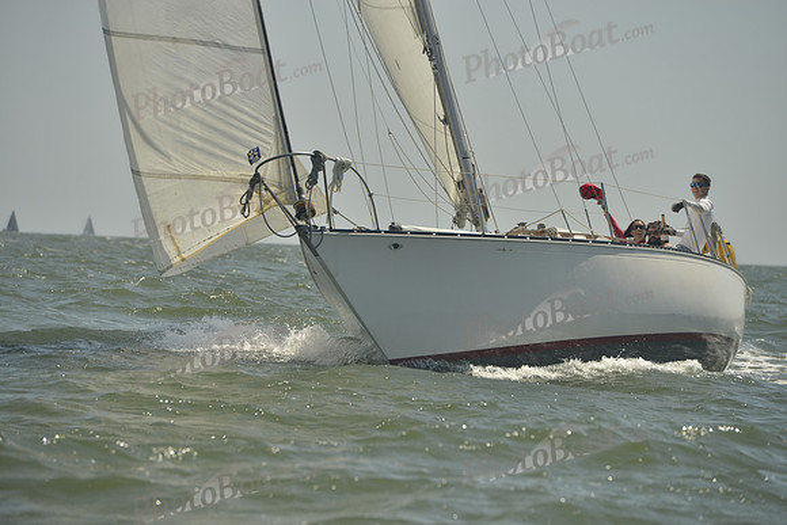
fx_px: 4373
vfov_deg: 6.9
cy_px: 262
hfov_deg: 10.3
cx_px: 394
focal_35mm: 200
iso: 280
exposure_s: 1/1000
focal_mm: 200
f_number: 8
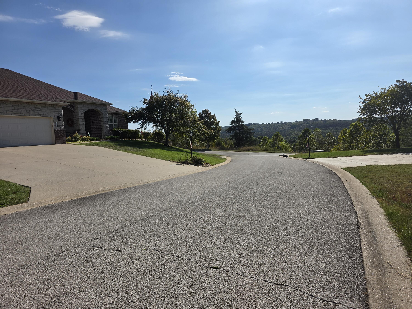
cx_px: 206
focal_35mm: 23
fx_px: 274
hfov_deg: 73.9
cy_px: 154
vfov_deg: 58.9
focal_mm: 6.3
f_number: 1.7
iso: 50
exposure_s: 1/7944
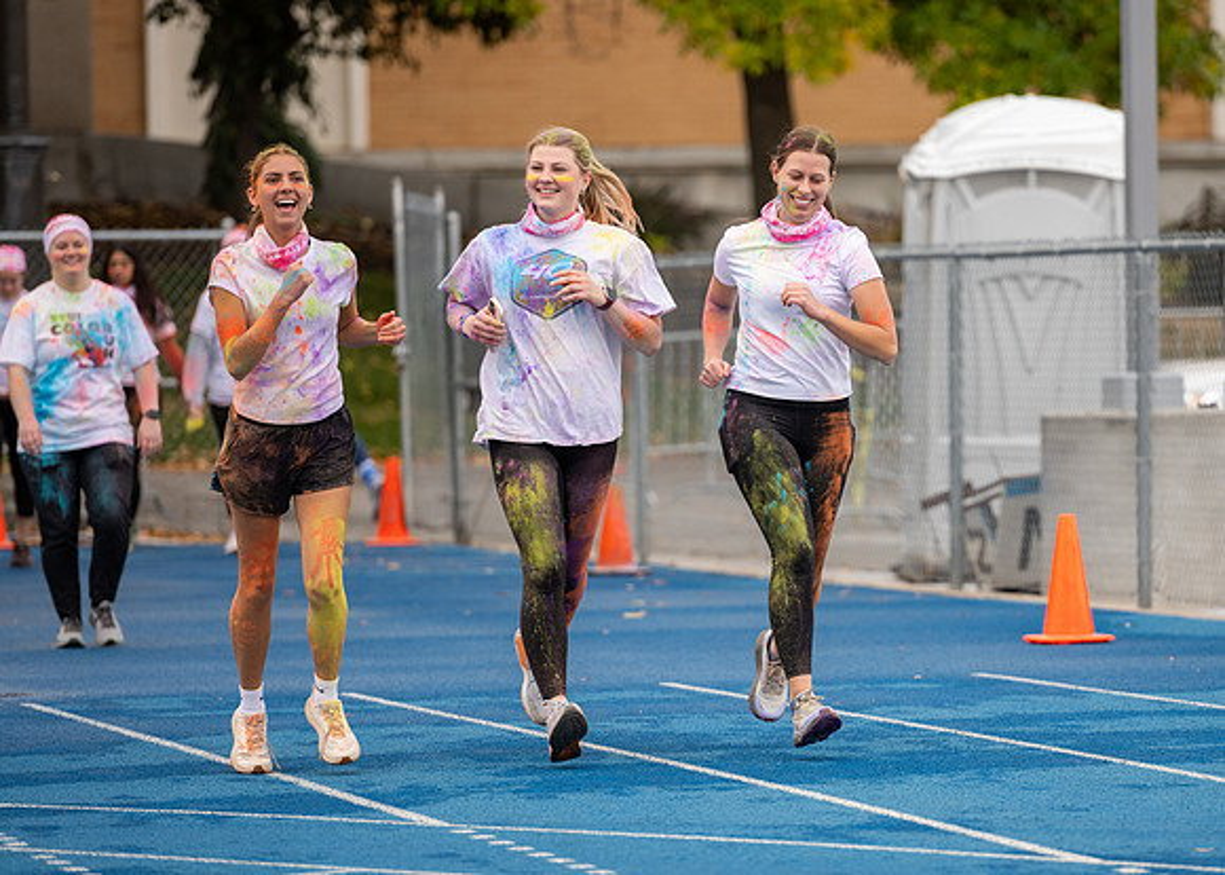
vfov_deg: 5.5
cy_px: 469
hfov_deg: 7.7
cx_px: 815
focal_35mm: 260
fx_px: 9055
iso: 125
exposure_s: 1/640
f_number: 2.8
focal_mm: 200
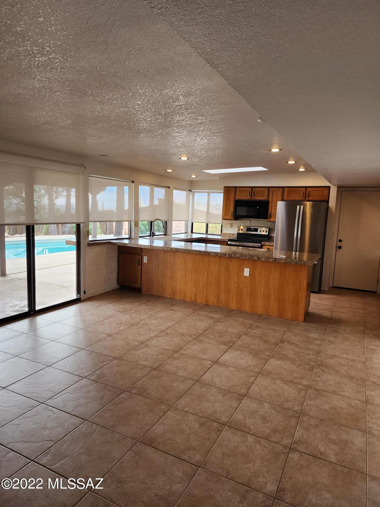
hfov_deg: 58.9
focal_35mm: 23
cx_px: 190
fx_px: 337
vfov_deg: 73.9
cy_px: 254
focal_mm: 6.4
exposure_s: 1/180
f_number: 1.8
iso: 125
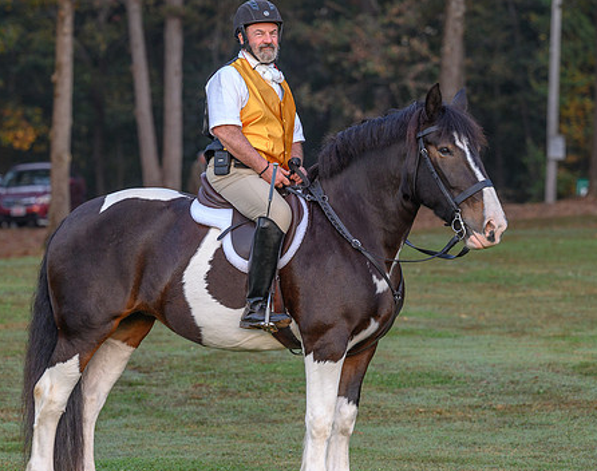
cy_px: 229
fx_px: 3832
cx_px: 258
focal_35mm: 218
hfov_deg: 8.9
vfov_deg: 7.0
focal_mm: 145
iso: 800
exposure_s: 1/125
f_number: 4
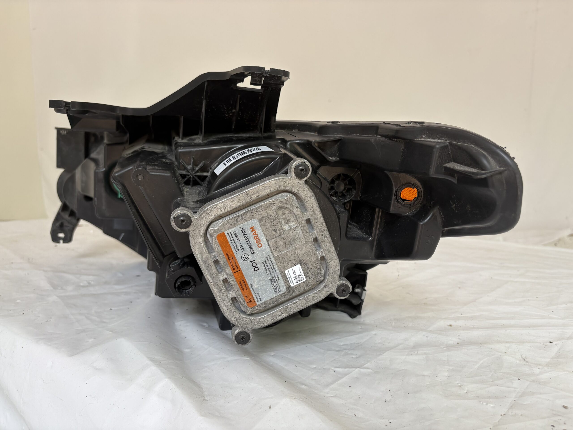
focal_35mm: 26
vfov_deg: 53.1
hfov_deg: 67.3
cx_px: 286
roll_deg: +0.0
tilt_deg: -7.7
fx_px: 430
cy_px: 215
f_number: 1.6
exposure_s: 1/140
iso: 32
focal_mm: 5.96
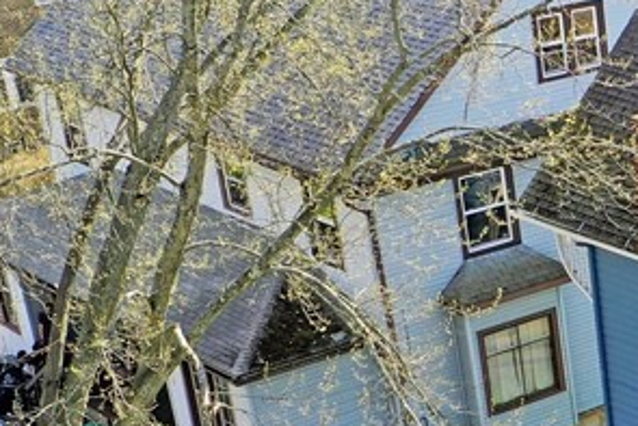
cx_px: 1021
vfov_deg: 13.1
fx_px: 1826
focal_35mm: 103
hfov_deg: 17.4
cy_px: 426
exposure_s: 1/120
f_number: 4
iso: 100
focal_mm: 10.26
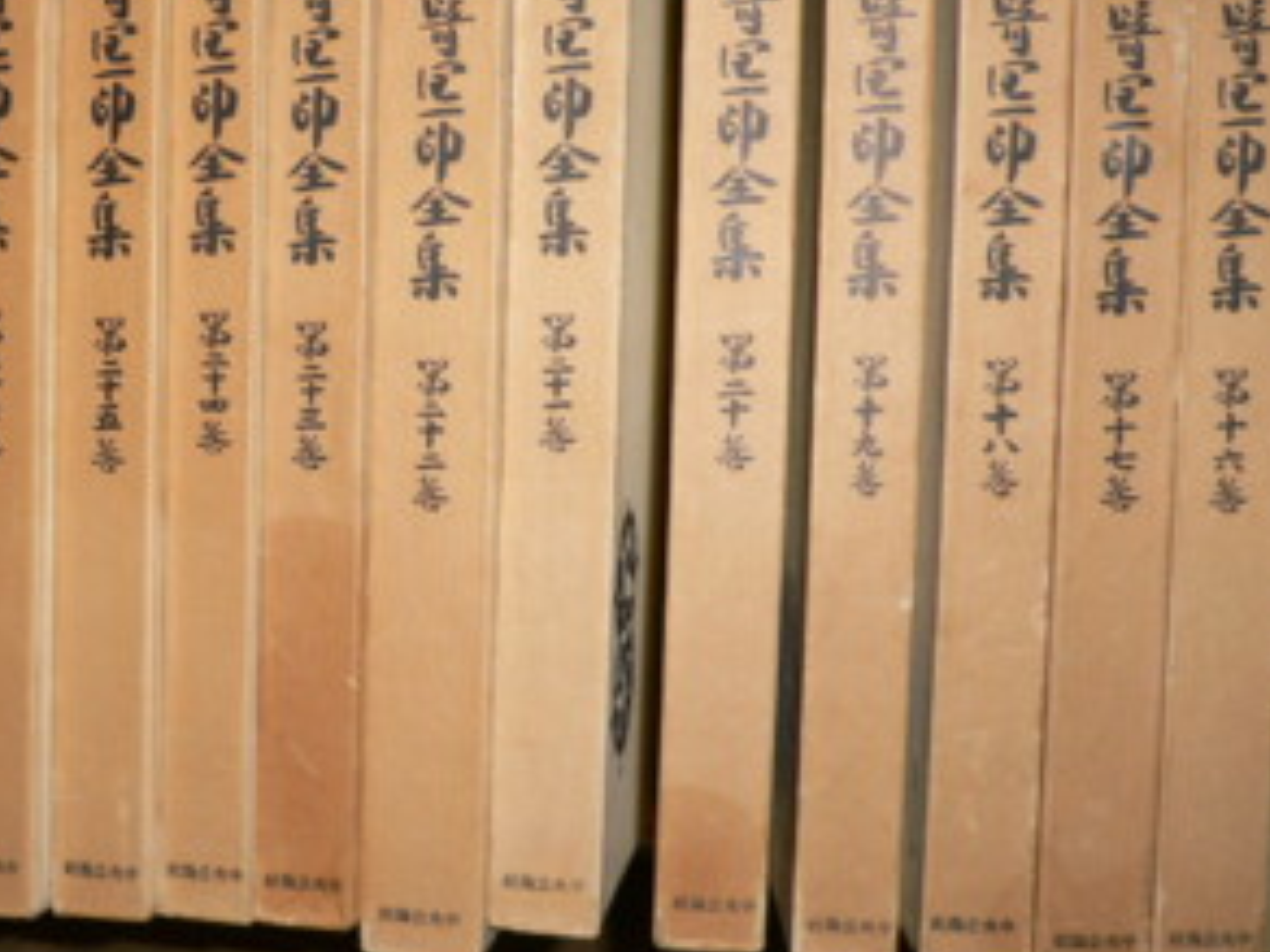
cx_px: 296
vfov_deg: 27.0
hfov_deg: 34.7
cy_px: 391
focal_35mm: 54
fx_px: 1981
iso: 100
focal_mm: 5.8
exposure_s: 1/60
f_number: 2.8
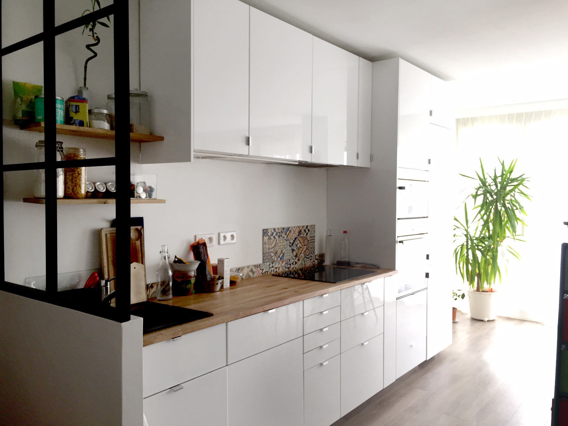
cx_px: 284
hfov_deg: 61.7
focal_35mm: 29
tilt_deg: -1.7
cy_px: 213
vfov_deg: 48.2
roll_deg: +0.2
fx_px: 476
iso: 80
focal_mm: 4.15
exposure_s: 1/33
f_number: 2.2
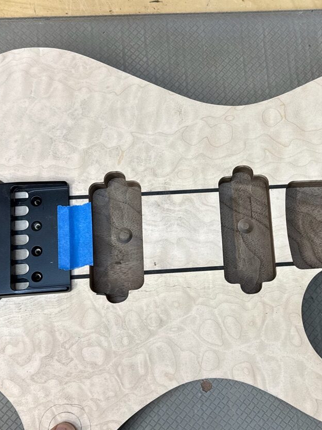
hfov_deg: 31.1
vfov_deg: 41.2
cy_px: 213
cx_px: 227
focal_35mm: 46
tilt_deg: -75.2
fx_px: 571
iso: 125
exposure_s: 1/120
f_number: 1.78
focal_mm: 6.76
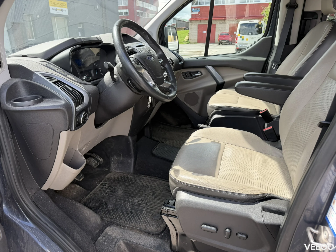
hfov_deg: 71.6
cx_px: 168
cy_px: 126
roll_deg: +1.0
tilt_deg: -19.9
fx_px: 233
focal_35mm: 24
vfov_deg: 56.8
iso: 80
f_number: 1.78
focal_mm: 6.76
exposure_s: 1/695
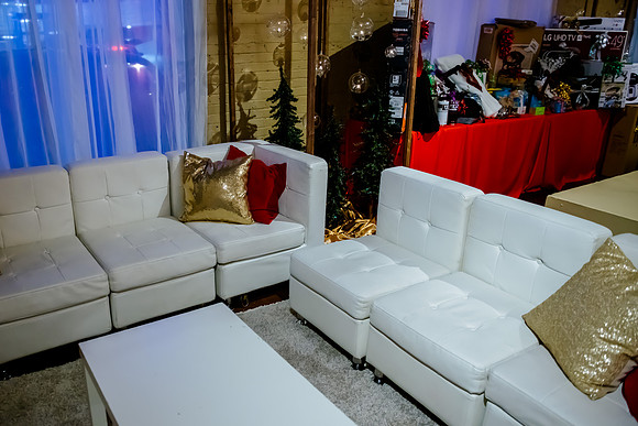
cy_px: 213
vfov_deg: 45.4
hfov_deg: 63.6
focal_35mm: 29
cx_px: 257
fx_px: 509
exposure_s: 1/160
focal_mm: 24
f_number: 2.8
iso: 4000
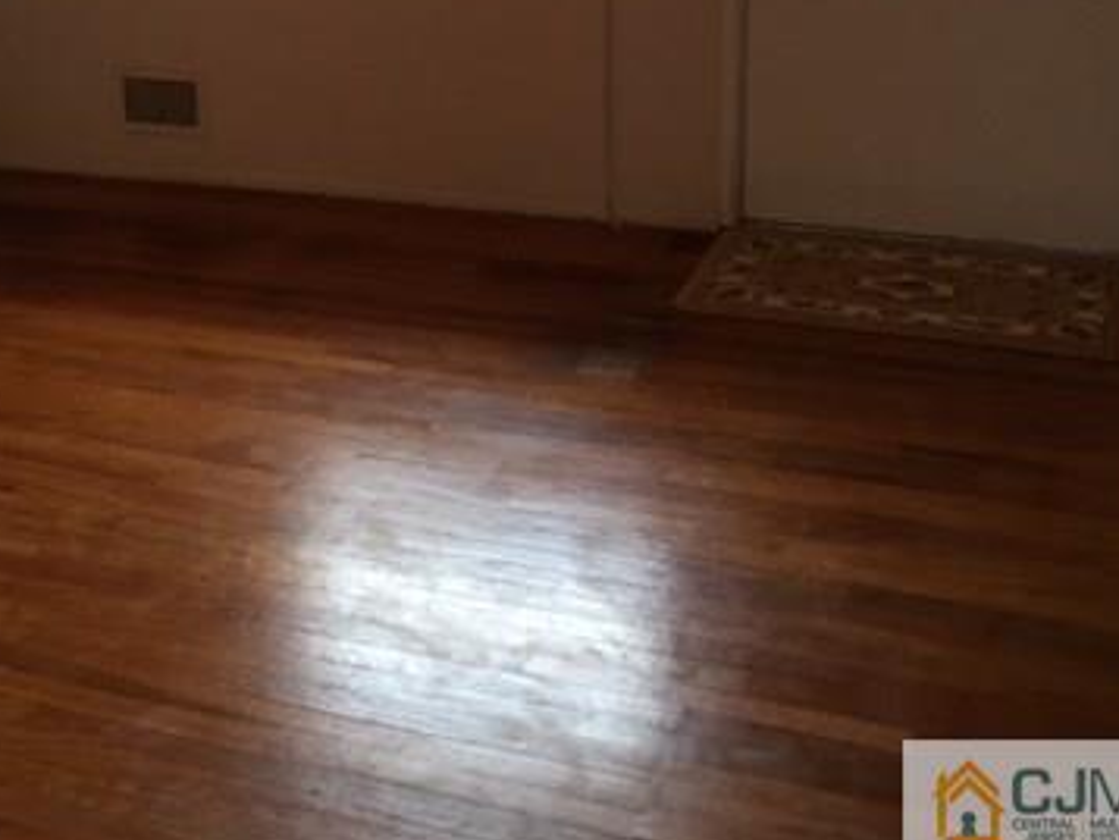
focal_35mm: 52
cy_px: 110
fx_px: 1682
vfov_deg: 27.2
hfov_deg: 36.1
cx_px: 301
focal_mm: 4.15
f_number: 2.2
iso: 100
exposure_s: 1/30
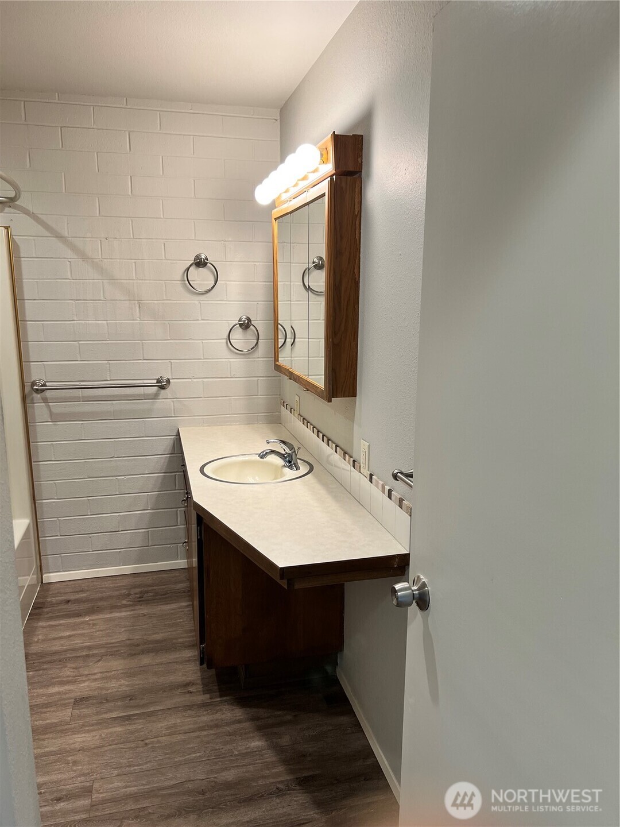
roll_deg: -0.9
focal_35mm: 26
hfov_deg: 53.1
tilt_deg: -11.1
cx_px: 310
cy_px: 414
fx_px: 621
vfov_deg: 67.3
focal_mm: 5.7
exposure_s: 1/120
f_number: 1.5
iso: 100
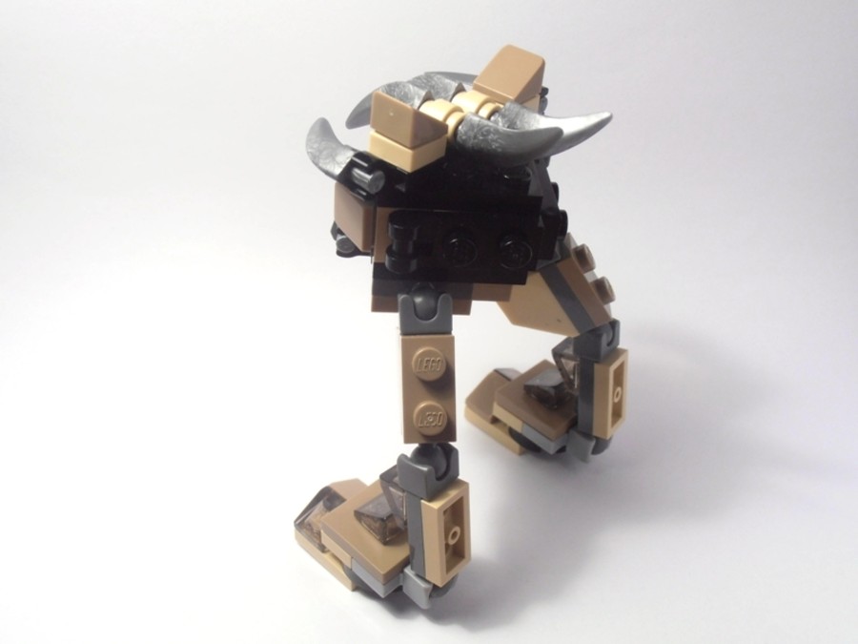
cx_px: 429
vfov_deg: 38.7
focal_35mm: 37
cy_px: 322
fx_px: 917
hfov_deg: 50.1
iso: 80
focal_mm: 6.61
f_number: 3.9
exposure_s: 1/60
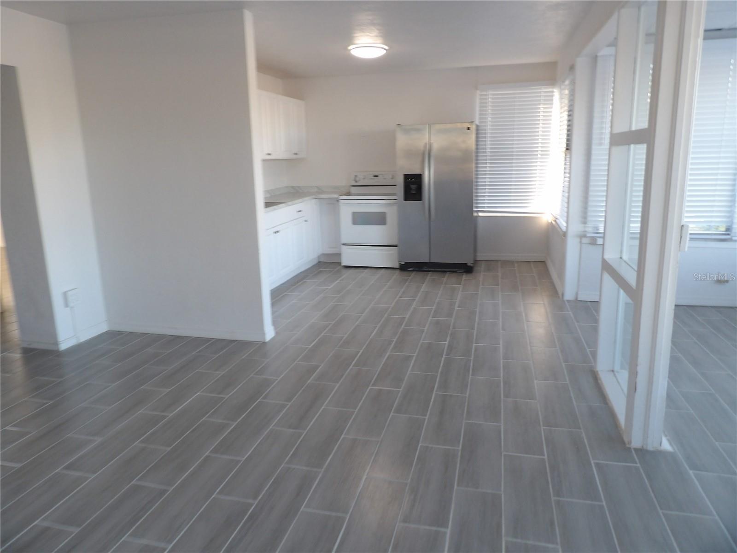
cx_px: 368
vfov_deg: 56.8
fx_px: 511
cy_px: 276
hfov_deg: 71.6
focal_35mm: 24
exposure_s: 1/33
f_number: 3.2
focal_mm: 4.3
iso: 121
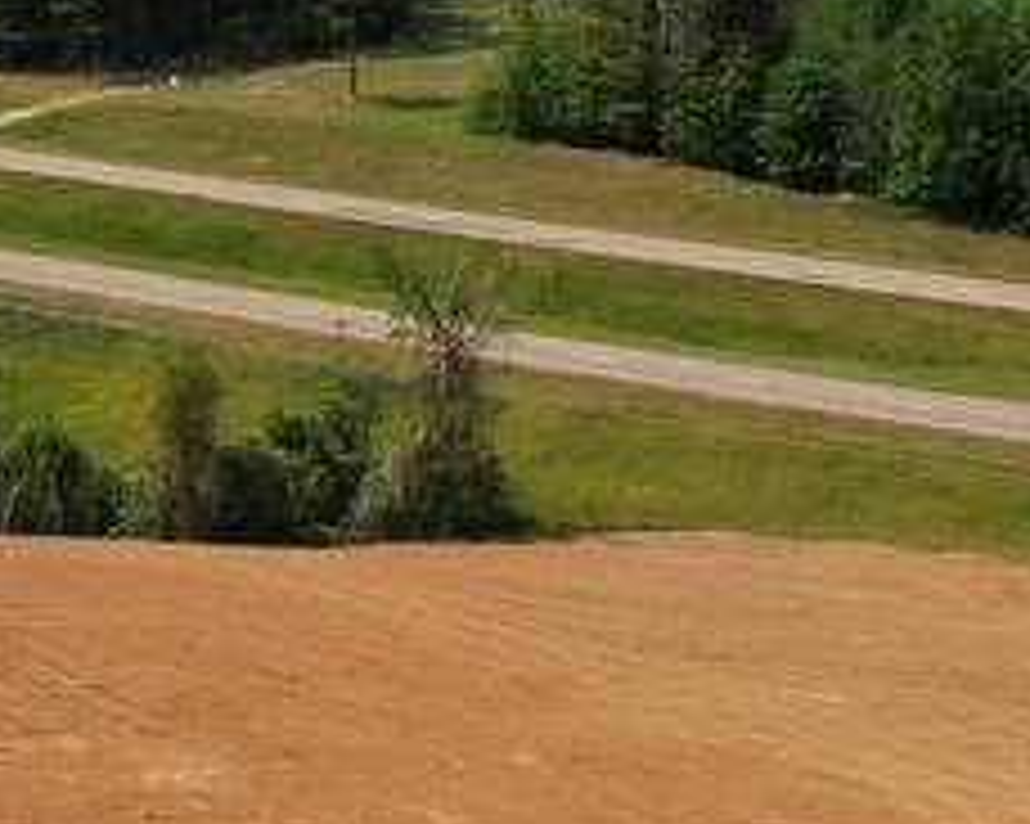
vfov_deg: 11.8
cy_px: 234
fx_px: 3992
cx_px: 175
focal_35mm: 131
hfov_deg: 14.6
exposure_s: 1/2000
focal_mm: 4.39
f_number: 2.8
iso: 110
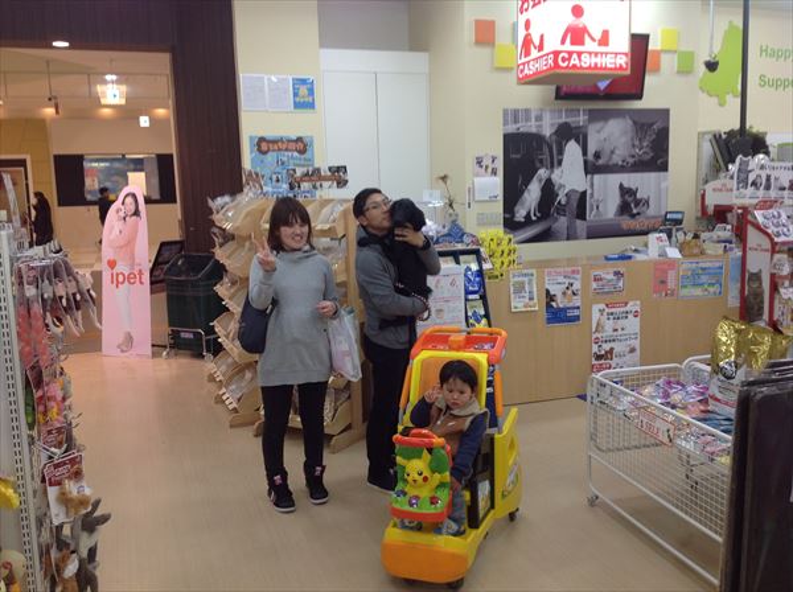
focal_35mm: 35
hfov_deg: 52.7
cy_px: 296
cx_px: 396
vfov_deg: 40.6
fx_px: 801
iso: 50
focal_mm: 4.28
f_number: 2.4
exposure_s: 1/40
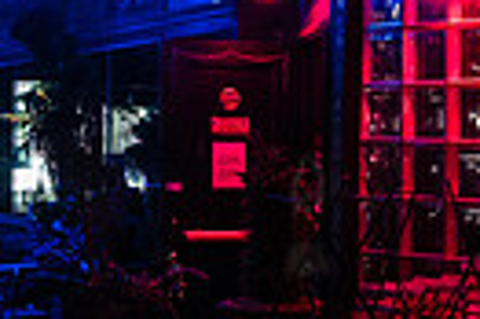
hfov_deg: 19.3
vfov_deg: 12.9
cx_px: 304
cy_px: 213
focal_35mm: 106
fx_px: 1412
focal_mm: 24
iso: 12800
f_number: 5
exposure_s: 1/160
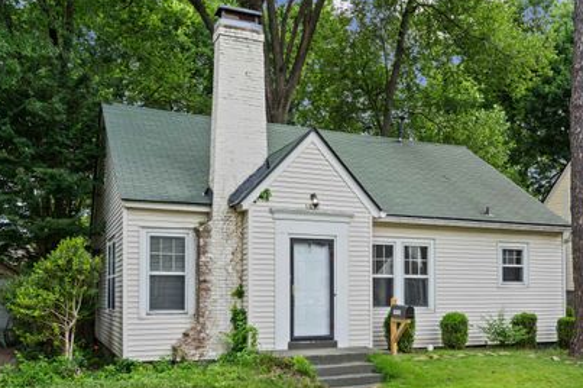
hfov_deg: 52.9
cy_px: 225
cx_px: 344
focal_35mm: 36
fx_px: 583
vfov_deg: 36.7
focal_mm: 29
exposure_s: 1/100
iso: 800
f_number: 9
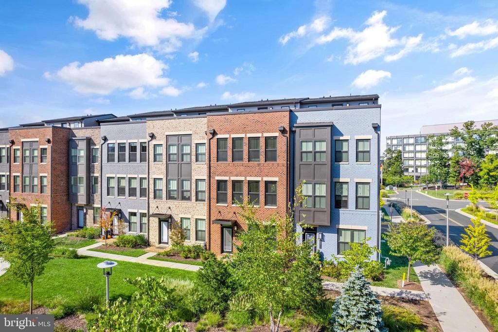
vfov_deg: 57.2
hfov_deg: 78.6
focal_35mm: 22
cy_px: 166
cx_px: 249
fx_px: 304
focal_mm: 8.38
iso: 100
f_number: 2.8
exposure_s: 1/800
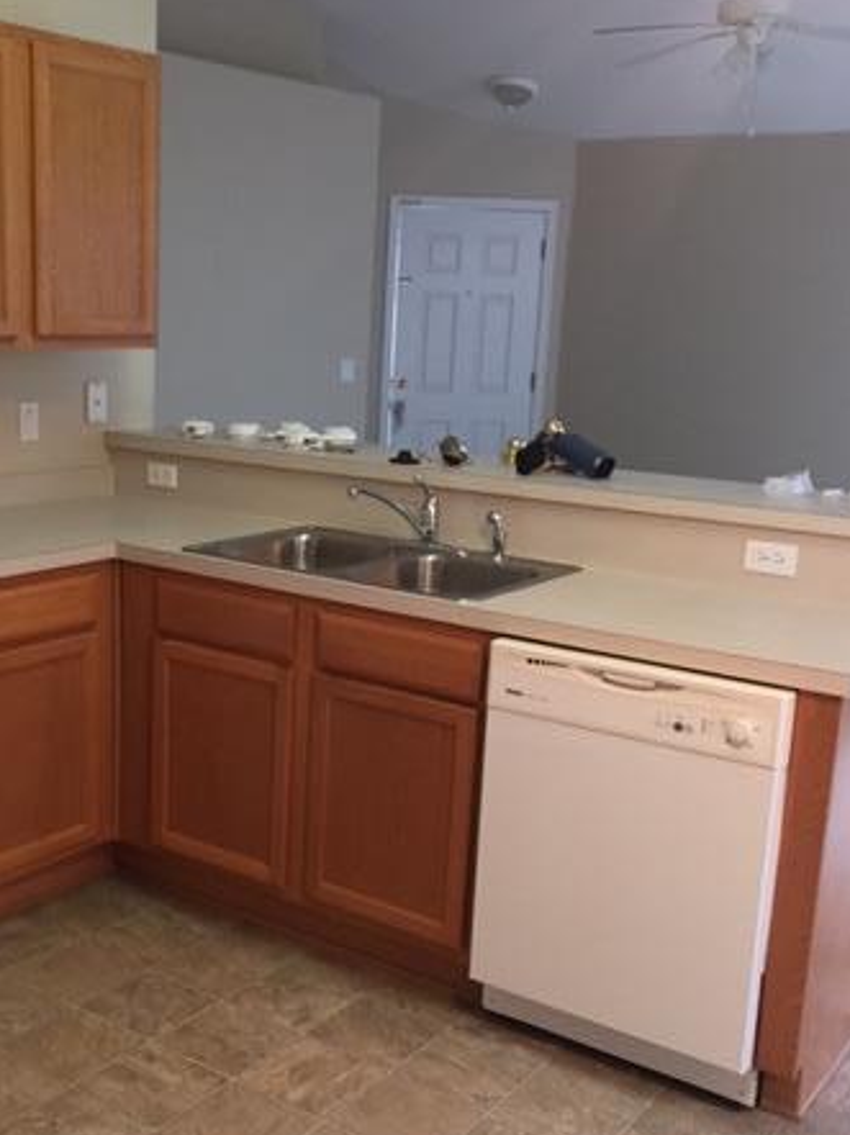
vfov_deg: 44.7
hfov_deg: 34.0
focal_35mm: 42
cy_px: 639
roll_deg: -0.4
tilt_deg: -11.3
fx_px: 1376
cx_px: 285
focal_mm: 4.15
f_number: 2.2
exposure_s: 1/30
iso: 160
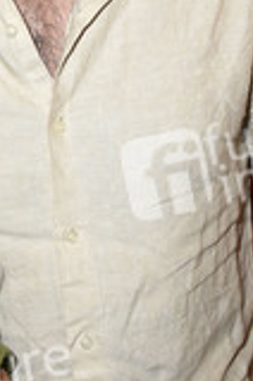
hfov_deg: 13.3
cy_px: 45
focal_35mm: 101
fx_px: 1072
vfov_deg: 19.9
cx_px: 26
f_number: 4.5
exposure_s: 1/160
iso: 1600
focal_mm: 27
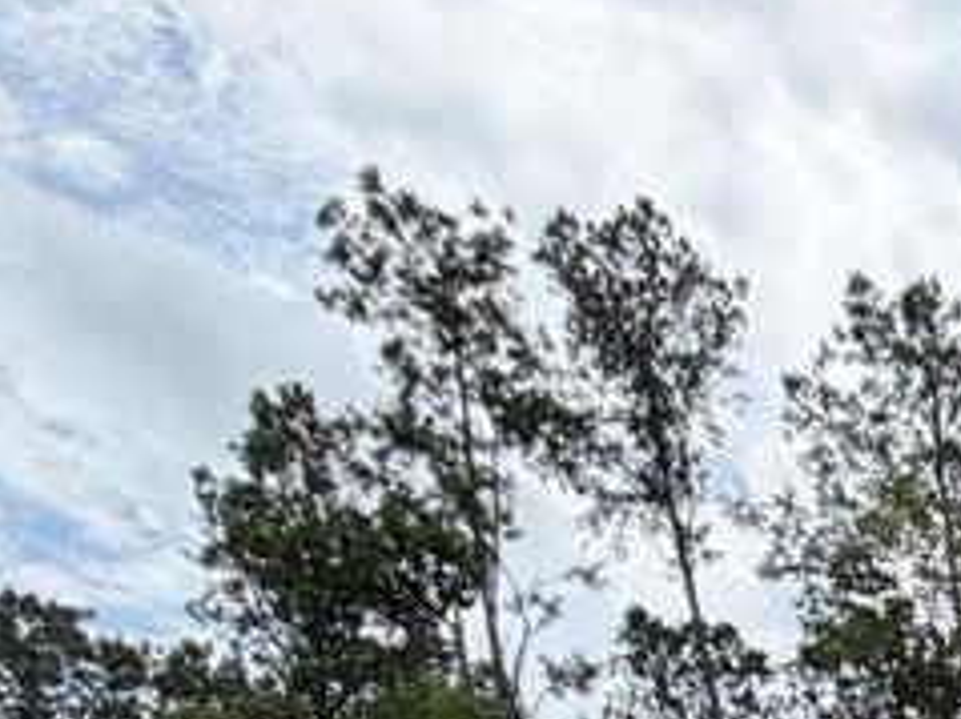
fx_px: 1665
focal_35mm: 60
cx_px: 1536
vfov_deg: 18.2
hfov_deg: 23.6
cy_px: 1362
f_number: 2.2
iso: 20
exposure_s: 1/841
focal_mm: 2.22
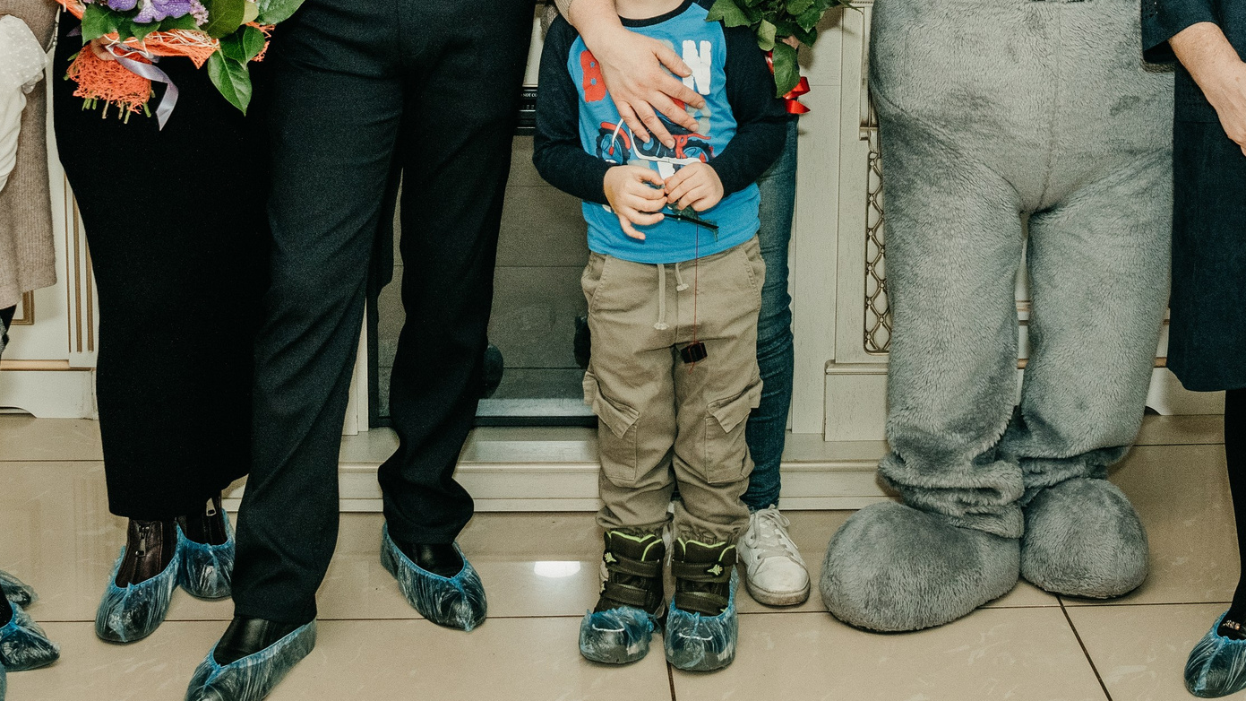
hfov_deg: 29.0
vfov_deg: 16.0
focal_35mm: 73
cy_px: -113
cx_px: 654
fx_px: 2412
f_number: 4.5
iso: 320
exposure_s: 1/160
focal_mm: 27
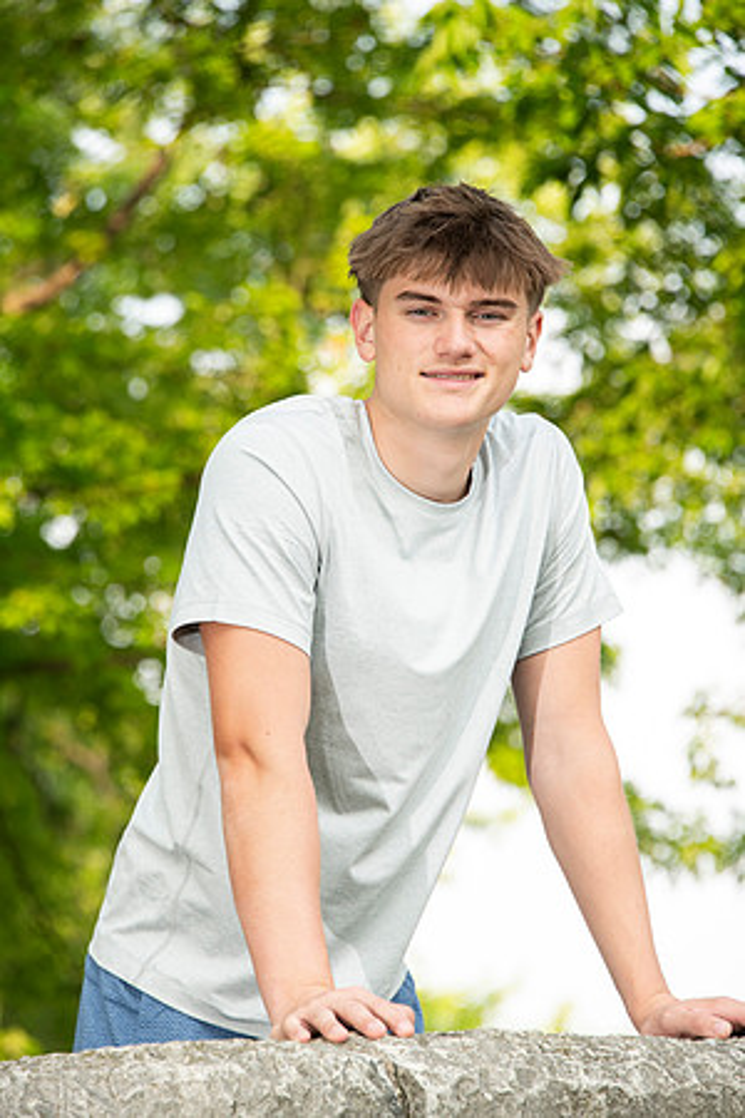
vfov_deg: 9.8
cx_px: 372
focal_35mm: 210
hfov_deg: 6.5
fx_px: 6518
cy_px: 559
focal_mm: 210
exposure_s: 1/160
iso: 320
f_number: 7.1
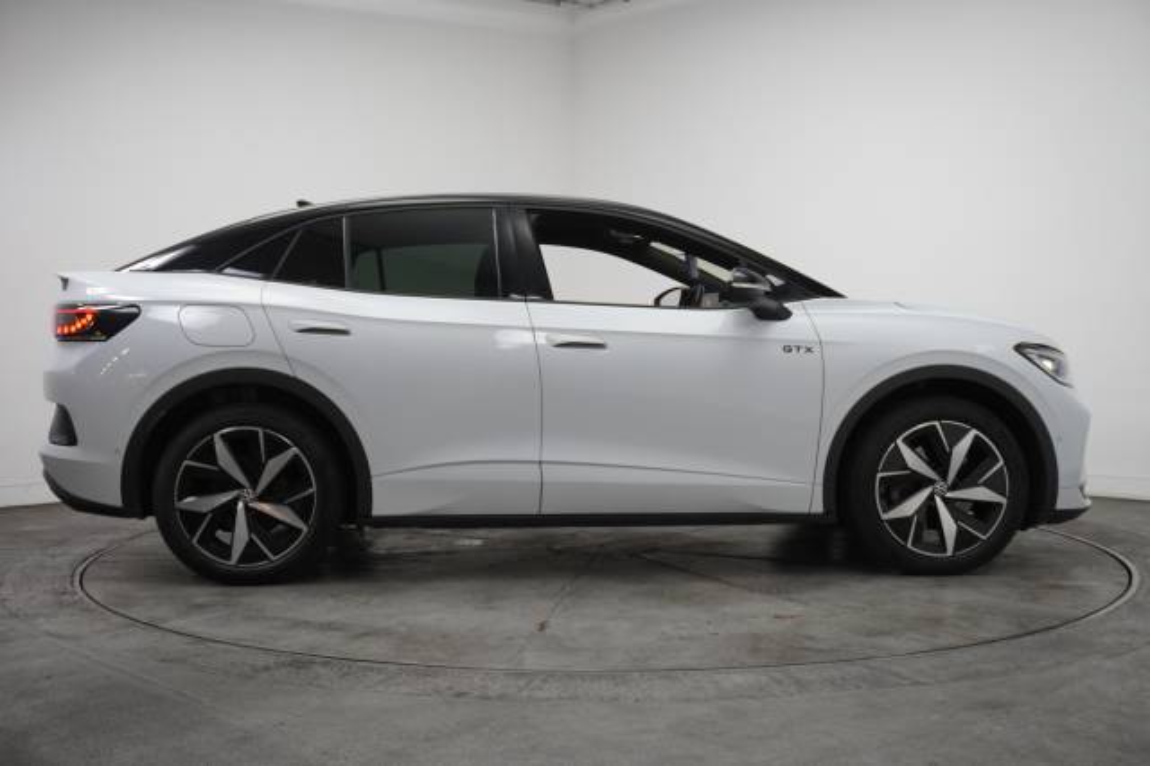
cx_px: 575
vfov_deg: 34.2
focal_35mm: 39
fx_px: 1245
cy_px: 383
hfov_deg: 49.6
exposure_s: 1/200
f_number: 4.5
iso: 1250
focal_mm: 26
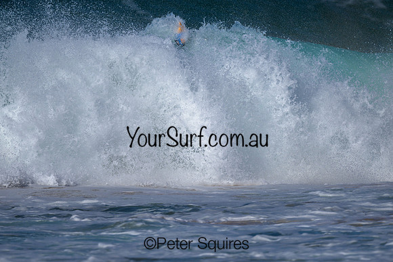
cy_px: 130
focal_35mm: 889
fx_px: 9702
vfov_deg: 1.5
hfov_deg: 2.3
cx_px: 179
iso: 110
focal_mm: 800
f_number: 6.3
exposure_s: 1/2000
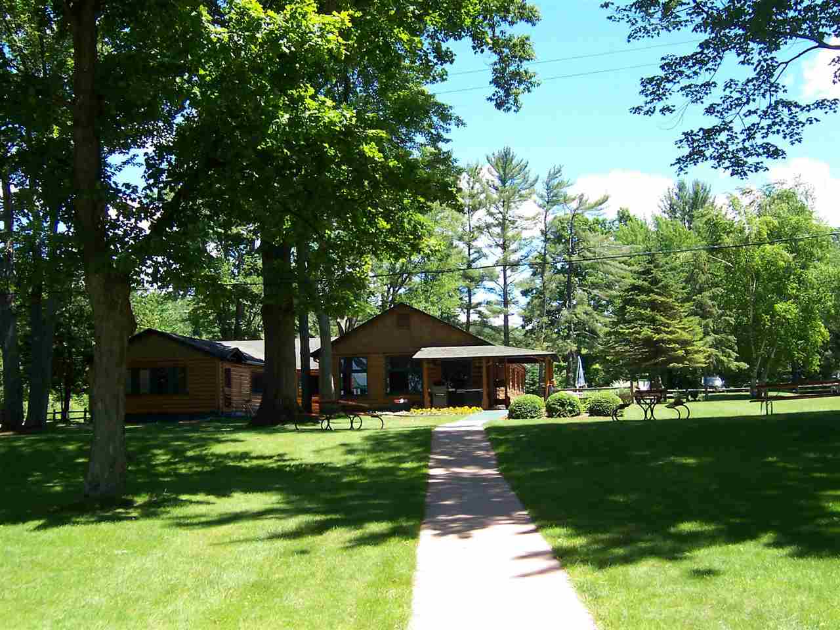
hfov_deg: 51.4
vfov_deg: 39.7
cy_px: 315
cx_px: 420
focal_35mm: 36
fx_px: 874
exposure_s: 1/350
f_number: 3.4
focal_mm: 5.6
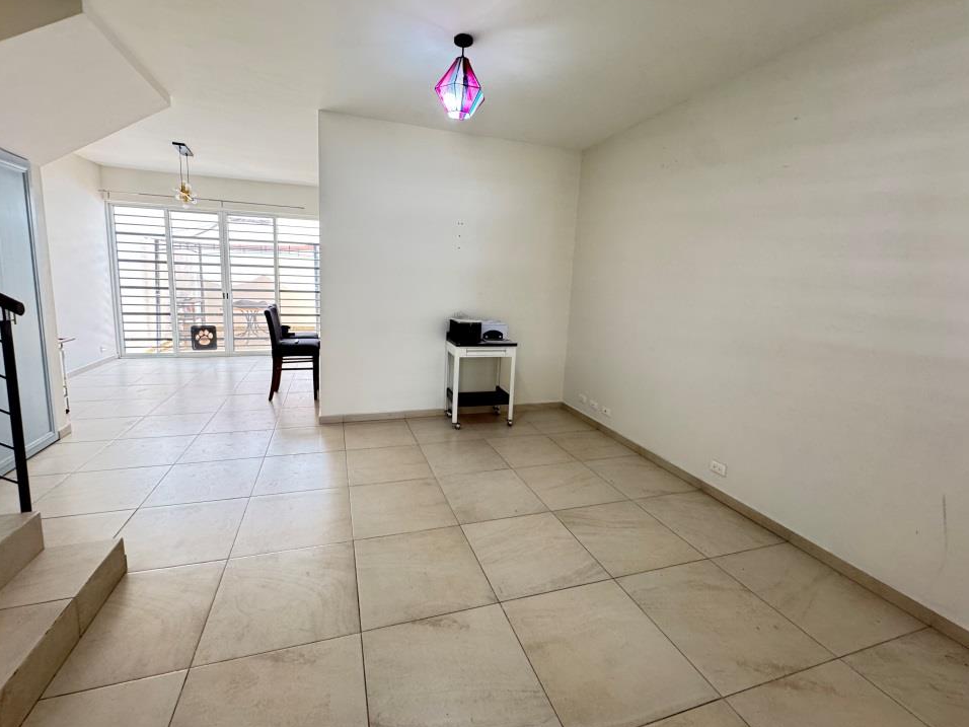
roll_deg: -2.1
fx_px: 420
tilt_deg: -8.5
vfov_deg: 81.7
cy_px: 341
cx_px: 460
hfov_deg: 98.1
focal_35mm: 15
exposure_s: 1/60
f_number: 2.2
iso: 250
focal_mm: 2.22
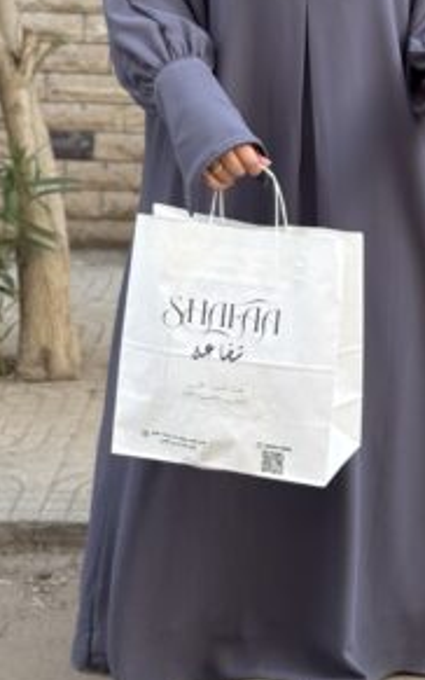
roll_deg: -2.4
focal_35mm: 70
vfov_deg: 29.3
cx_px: 308
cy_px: 304
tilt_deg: -7.3
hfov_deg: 18.5
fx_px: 1297
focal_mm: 6.76
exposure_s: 1/190
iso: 125
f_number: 1.78
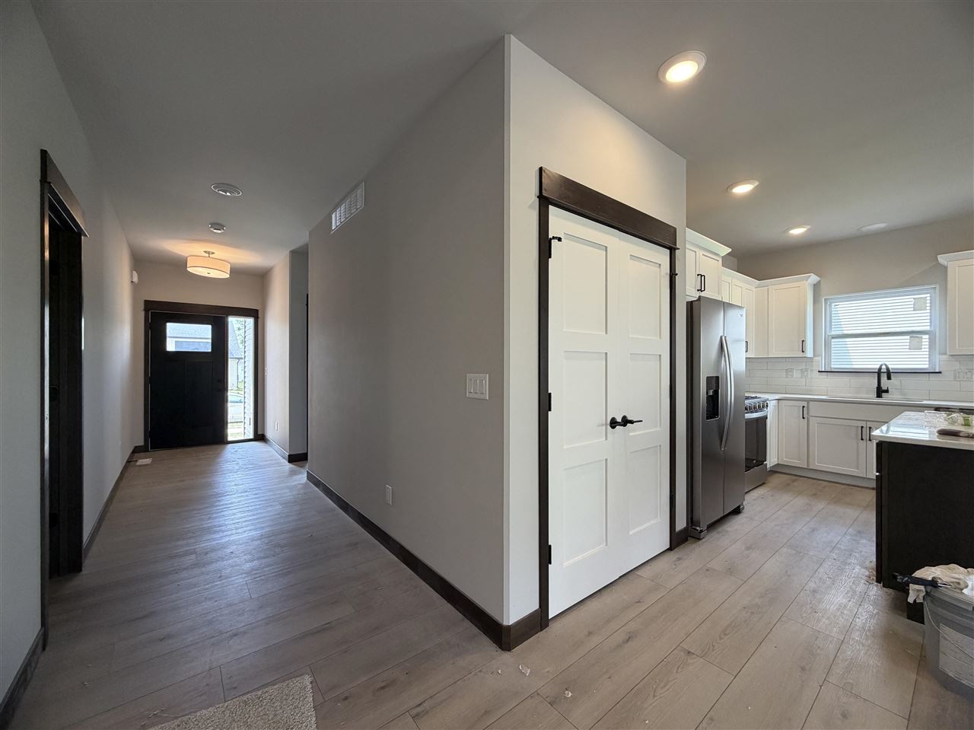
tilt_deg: -0.2
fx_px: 394
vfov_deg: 85.6
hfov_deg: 102.1
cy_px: 365
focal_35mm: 14
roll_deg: +0.3
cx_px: 487
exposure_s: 1/120
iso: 200
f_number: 2.2
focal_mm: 2.22
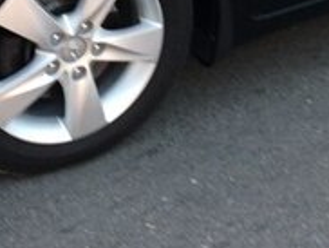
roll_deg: +1.5
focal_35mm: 105
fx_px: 999
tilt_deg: -16.9
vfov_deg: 13.1
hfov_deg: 18.5
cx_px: 277
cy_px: -160
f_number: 2.2
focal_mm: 4.15
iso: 50
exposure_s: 1/33
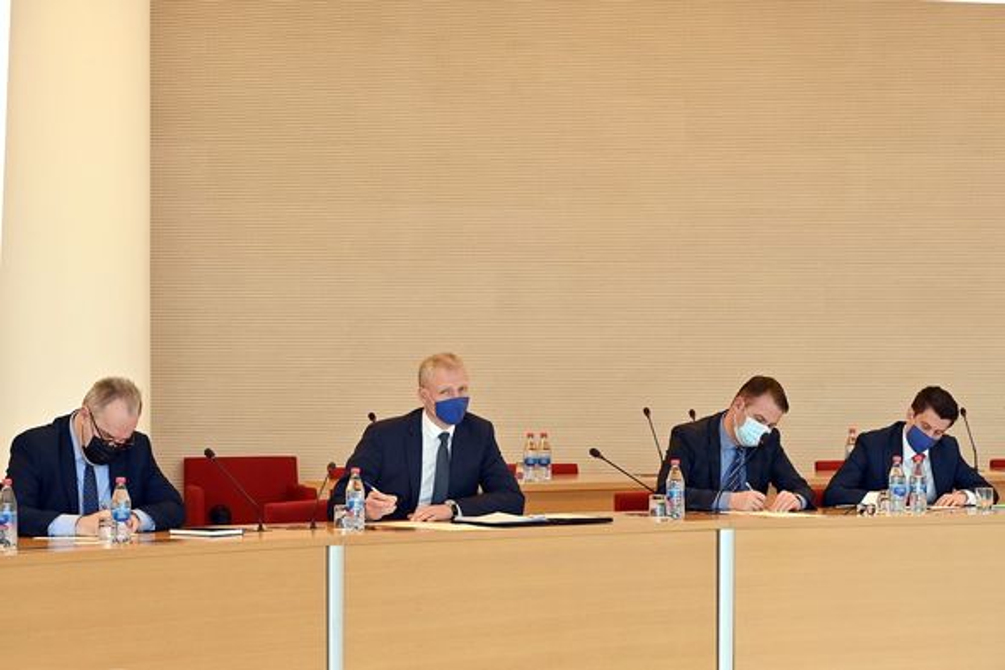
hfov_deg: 18.3
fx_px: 3126
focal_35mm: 112
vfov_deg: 12.2
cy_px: 335
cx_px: 502
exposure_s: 1/100
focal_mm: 112
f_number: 6.3
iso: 1250
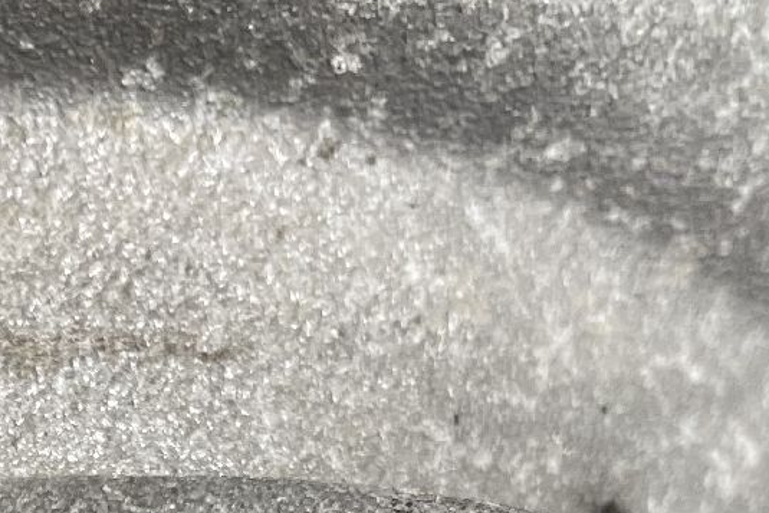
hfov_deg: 20.2
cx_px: -50
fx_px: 2072
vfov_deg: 12.7
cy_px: 965
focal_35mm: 97
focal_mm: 5.1
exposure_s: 1/104
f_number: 1.6
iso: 125
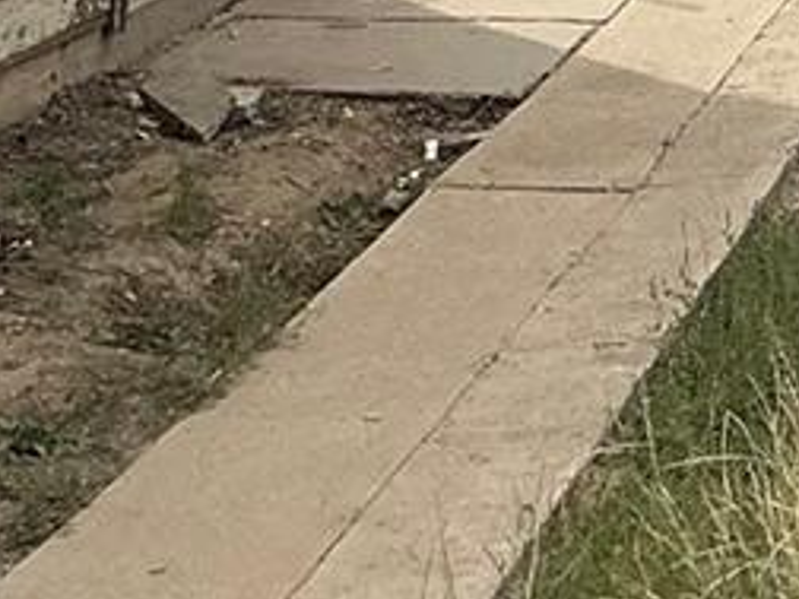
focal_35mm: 160
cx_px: 1306
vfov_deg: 8.7
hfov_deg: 11.7
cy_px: -628
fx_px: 3693
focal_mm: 3
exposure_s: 1/2667
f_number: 1.8
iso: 25
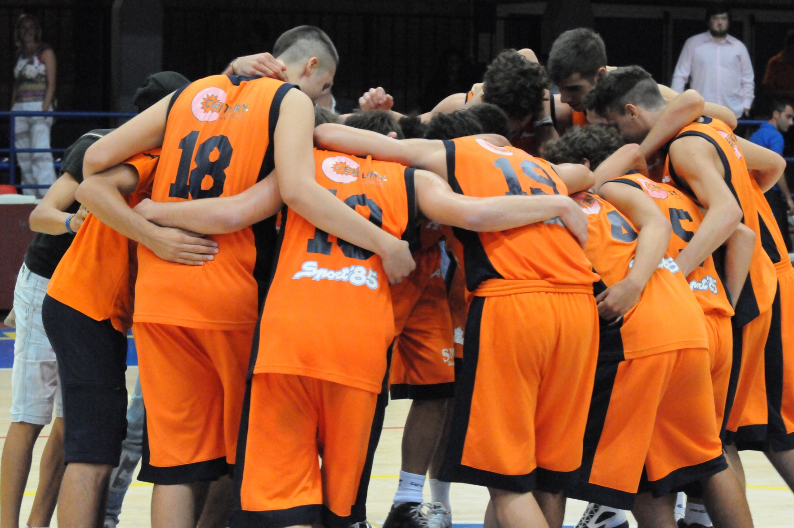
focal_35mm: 107
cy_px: 264
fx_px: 2358
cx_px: 391
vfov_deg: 12.8
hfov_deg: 19.1
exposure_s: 1/250
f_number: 8
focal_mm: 70
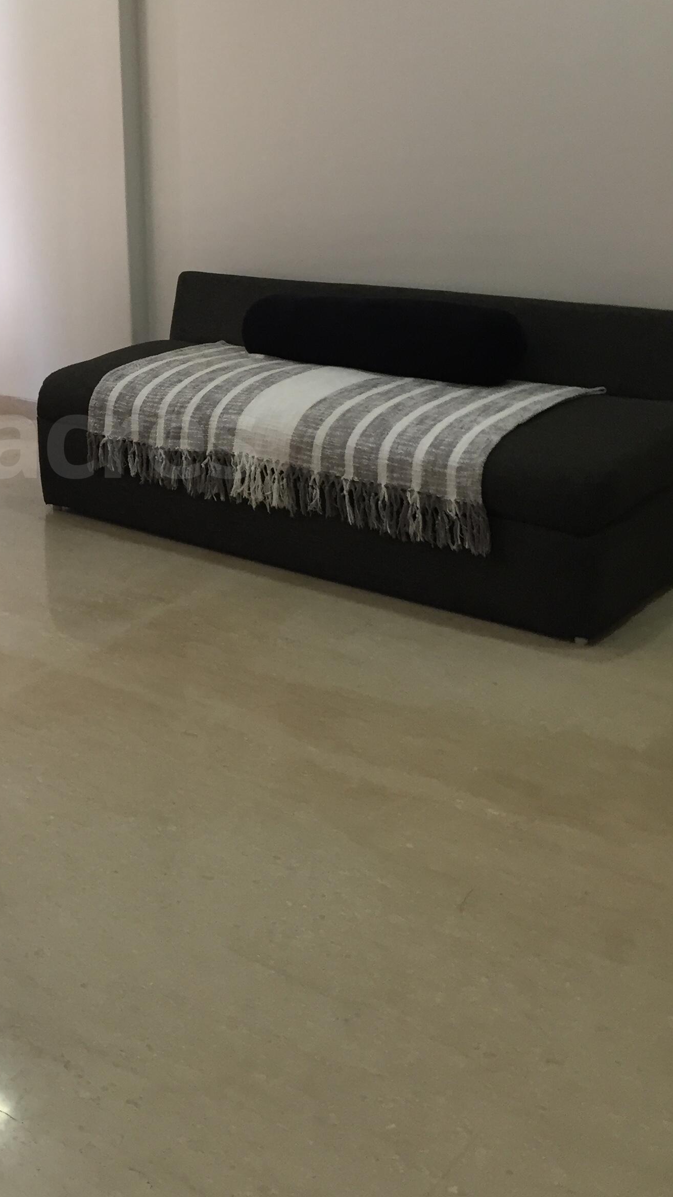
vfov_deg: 45.9
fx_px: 1396
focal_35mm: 44
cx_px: 54
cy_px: 438
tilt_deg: -14.6
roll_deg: +1.8
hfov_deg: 26.1
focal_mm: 4.15
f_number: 2.2
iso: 80
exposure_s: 1/33
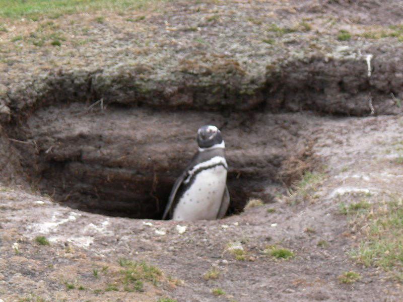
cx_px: 202
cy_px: 151
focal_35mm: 207
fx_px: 2410
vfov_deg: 7.2
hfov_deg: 9.6
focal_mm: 34.5
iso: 80
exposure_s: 1/100
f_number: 4
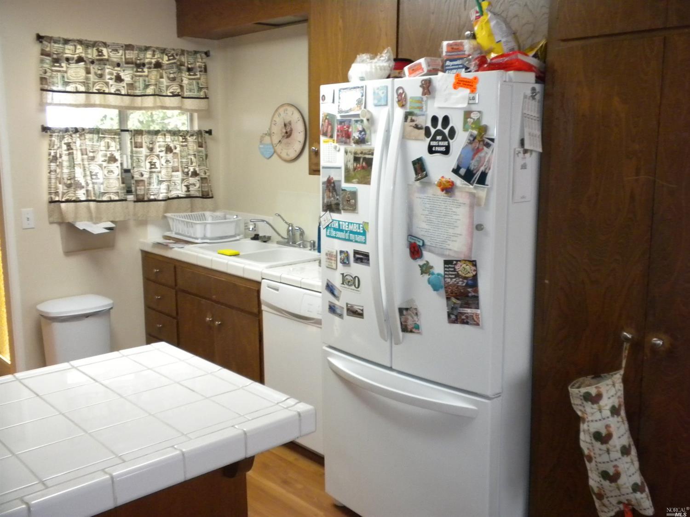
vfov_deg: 38.6
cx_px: 345
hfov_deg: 50.2
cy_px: 258
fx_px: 737
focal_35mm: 37
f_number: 3.5
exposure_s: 1/30
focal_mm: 6.6
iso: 400
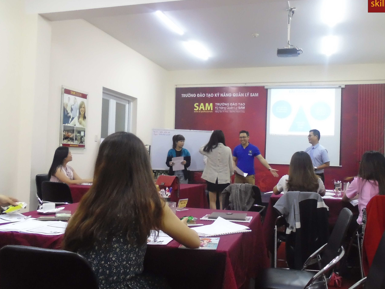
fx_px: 367
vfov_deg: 42.9
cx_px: 216
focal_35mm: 33
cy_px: 146
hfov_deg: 55.2
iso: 400
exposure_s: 1/25
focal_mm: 4.6
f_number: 3.5
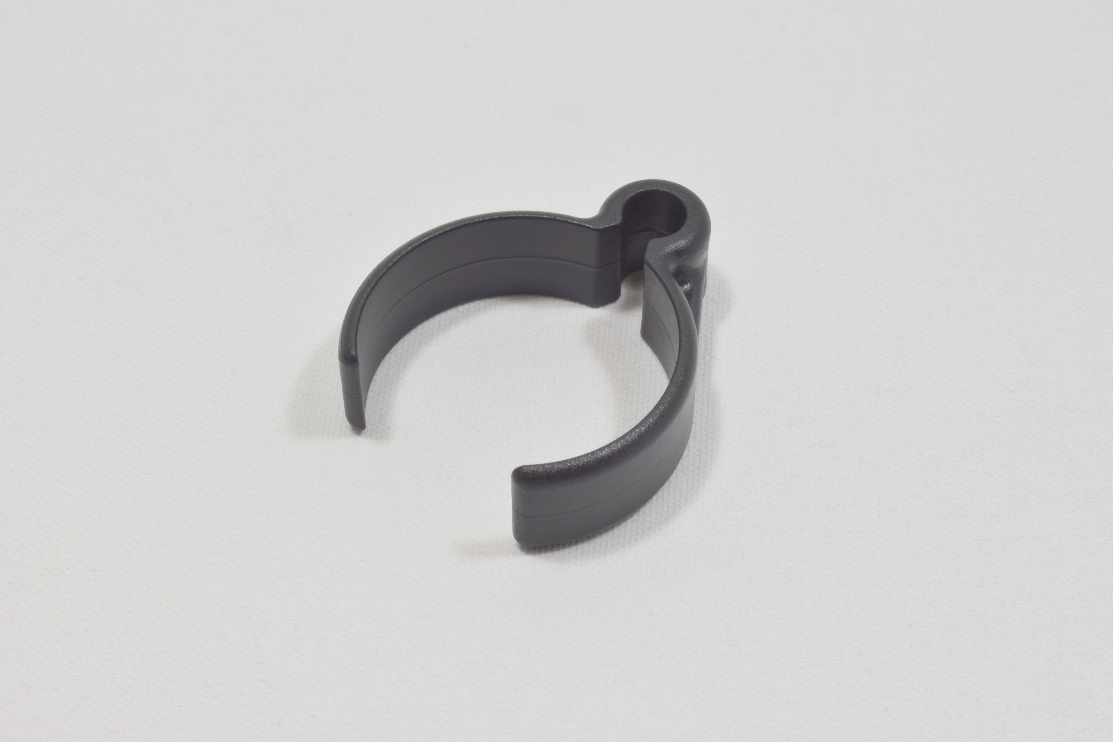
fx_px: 2226
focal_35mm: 72
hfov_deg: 28.1
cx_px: 556
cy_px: 371
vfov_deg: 18.9
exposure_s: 1/1.3
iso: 100
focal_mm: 48
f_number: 32
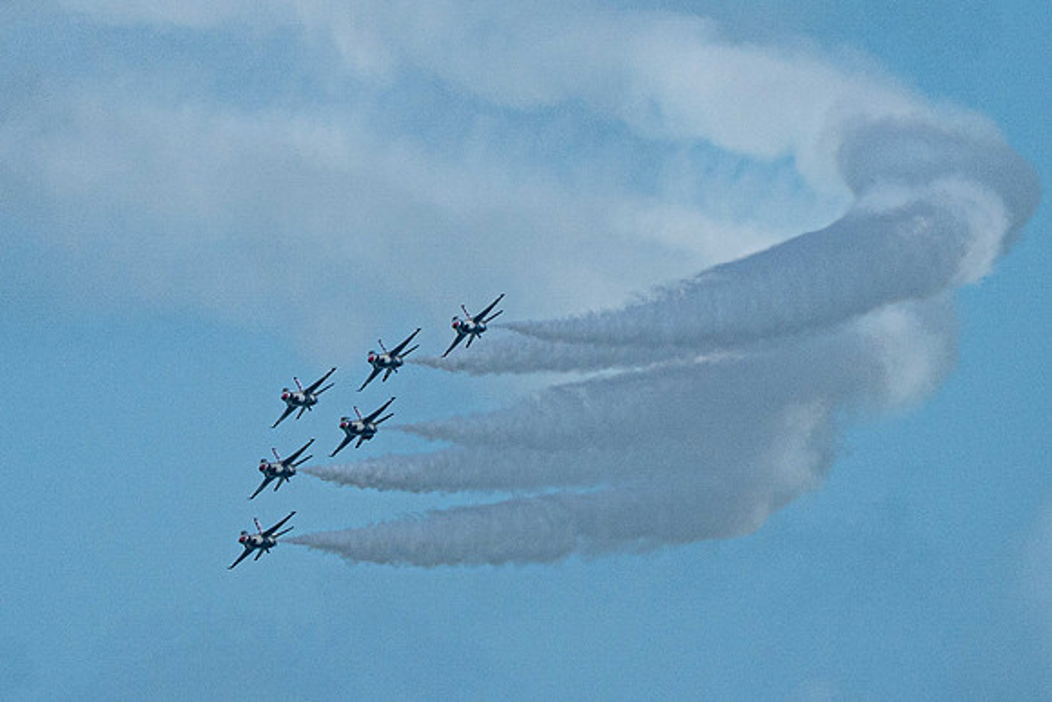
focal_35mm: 958
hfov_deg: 2.2
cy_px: 429
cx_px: 296
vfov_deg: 1.4
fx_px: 28006
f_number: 10
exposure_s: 1/2000
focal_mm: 400
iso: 640
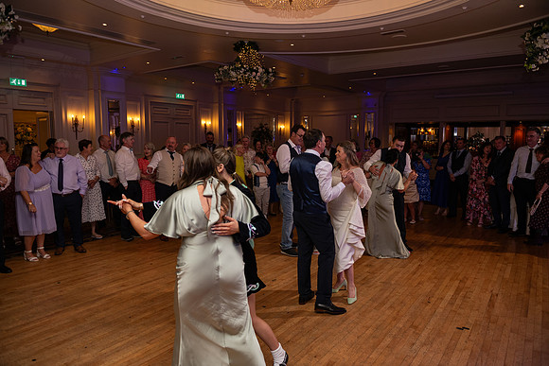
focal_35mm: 24
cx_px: 274
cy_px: 183
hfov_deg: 73.7
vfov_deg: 53.2
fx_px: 366
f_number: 3.5
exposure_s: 1/160
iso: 500
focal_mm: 24
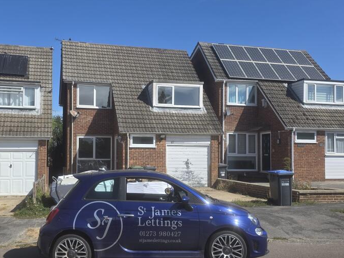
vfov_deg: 40.6
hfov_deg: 52.2
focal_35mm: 35
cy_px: 146
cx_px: 134
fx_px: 348
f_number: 1.7
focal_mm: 6.3
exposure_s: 1/5958
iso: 80
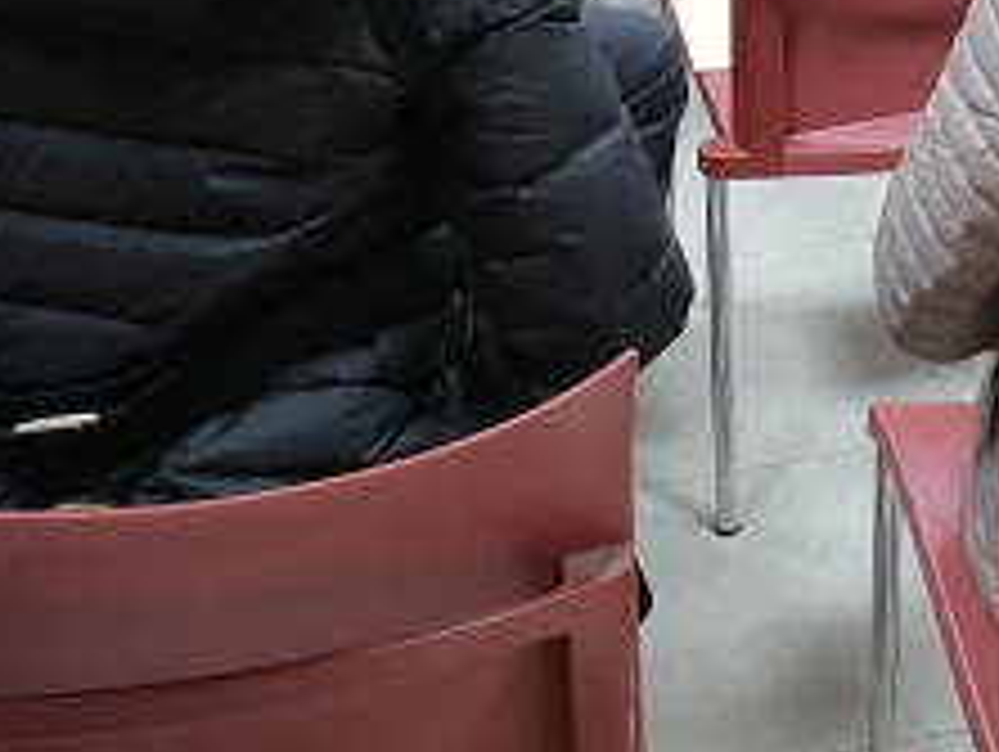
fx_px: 2196
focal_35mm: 76
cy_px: -200
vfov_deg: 18.2
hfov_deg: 24.4
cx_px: 1004
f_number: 2.4
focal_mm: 4.3
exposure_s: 1/35
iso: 250
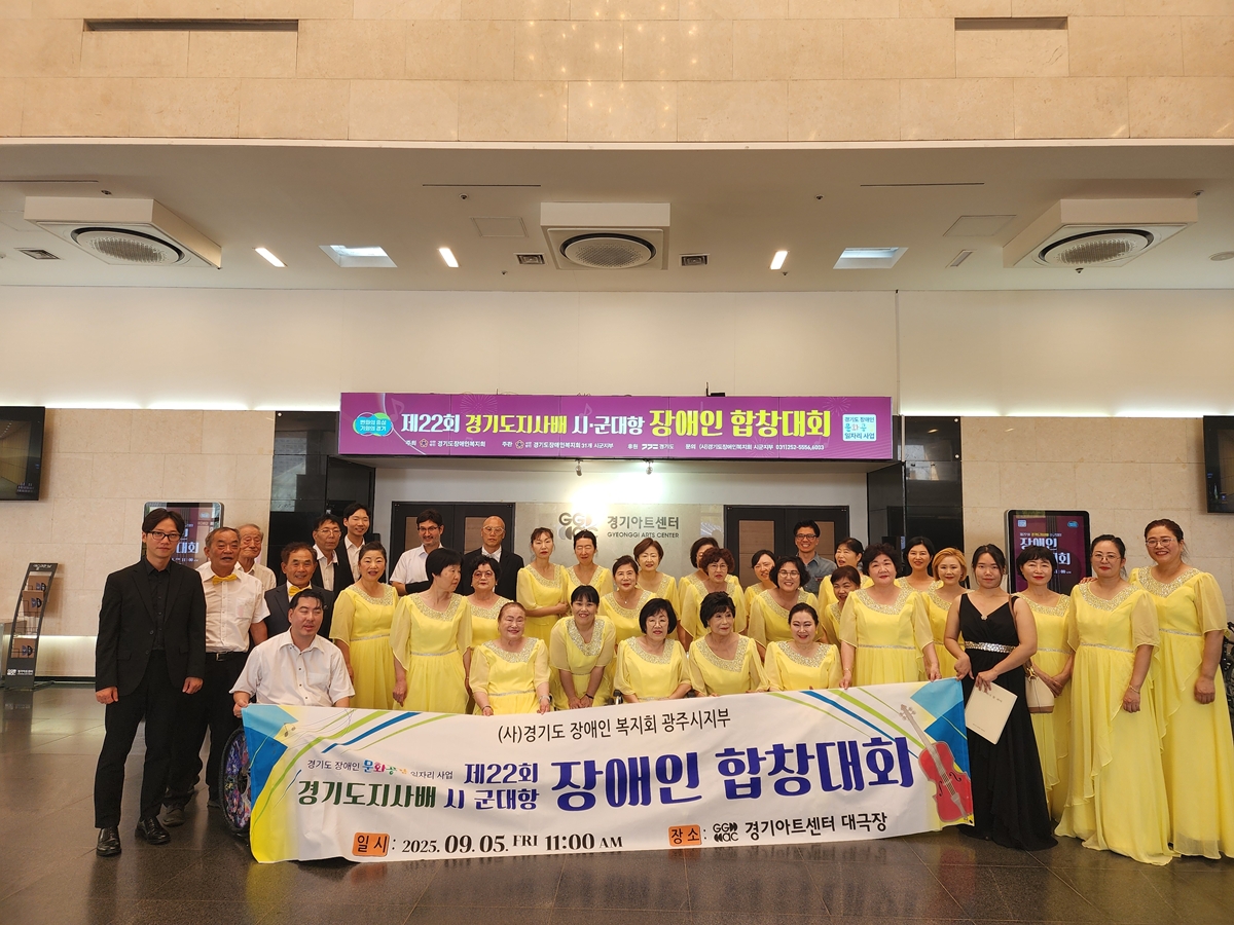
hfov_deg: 73.9
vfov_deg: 58.9
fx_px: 820
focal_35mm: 23
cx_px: 617
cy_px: 462
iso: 64
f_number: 1.8
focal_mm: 6.4
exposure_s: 1/120
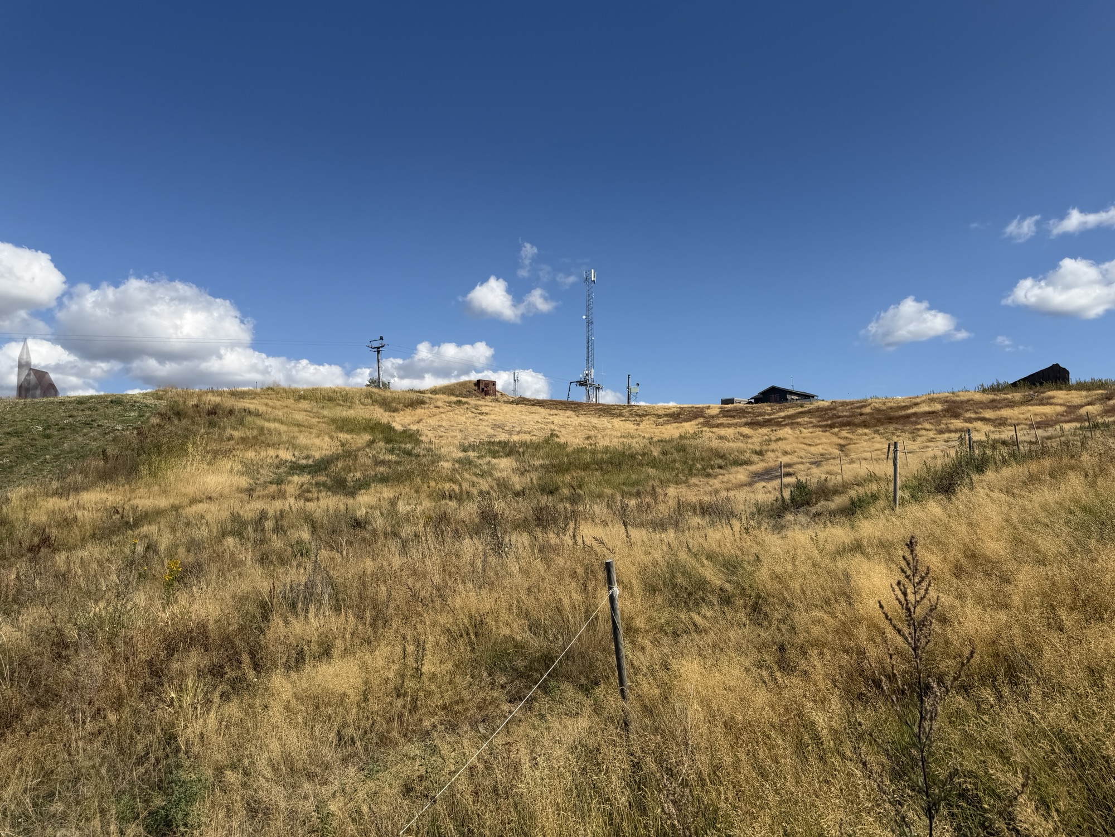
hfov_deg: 71.6
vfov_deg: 56.8
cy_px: 418
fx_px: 773
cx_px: 558
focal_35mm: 24
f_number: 1.78
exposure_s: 1/6711
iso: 80
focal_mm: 6.76
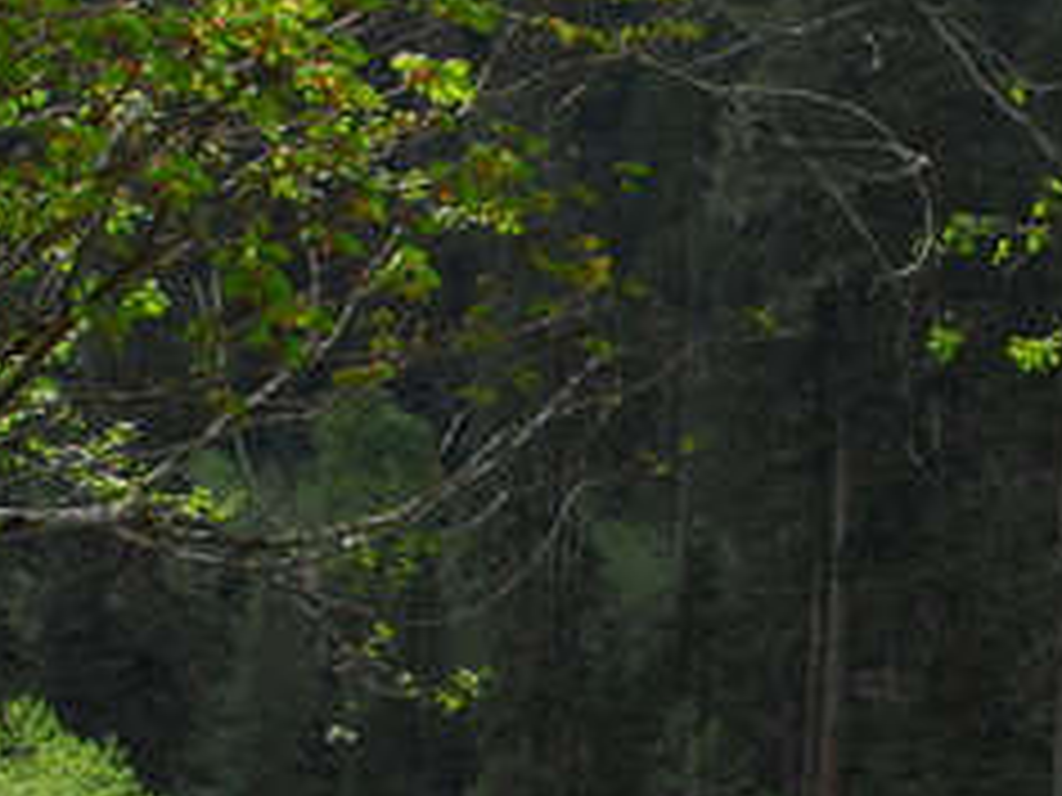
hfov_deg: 14.3
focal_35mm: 137
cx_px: 909
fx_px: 4203
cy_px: 537
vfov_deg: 10.8
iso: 160
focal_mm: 28
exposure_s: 1/320
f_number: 6.3
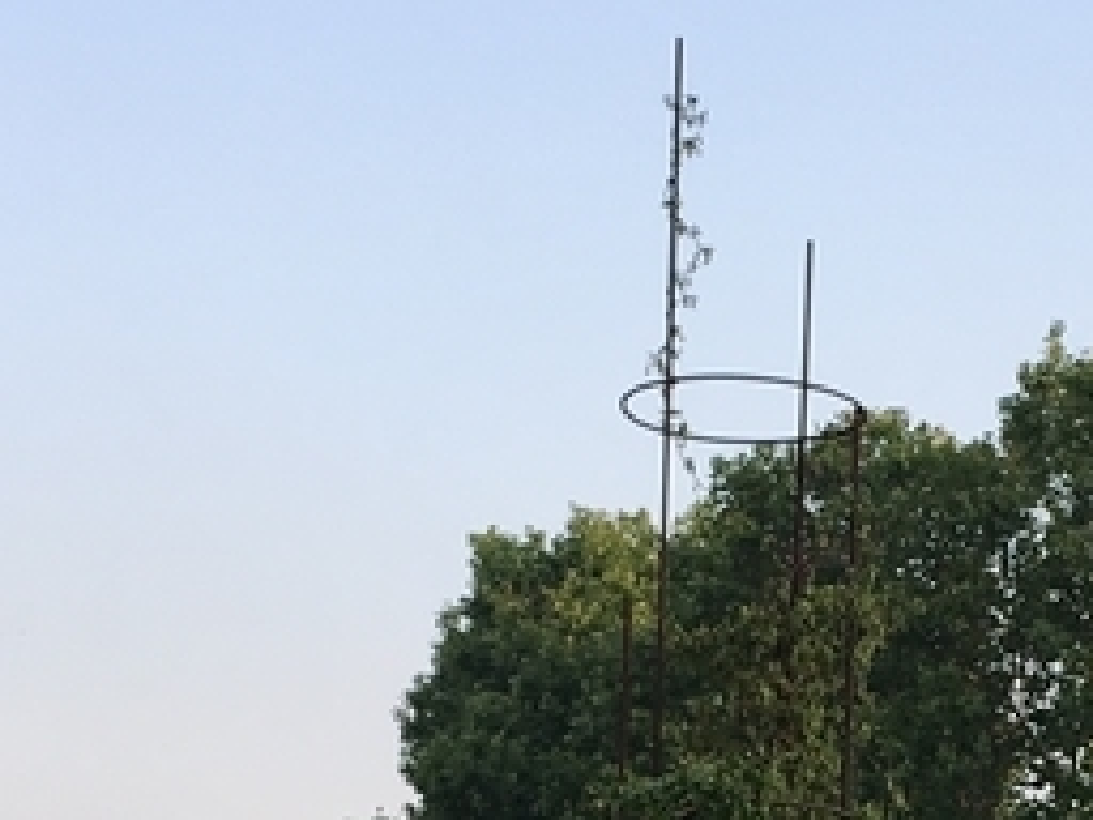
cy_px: 1016
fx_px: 4294
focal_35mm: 136
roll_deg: +0.7
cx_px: 1084
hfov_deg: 14.3
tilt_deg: +4.9
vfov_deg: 10.7
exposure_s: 1/209
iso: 25
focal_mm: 4.15
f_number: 2.2
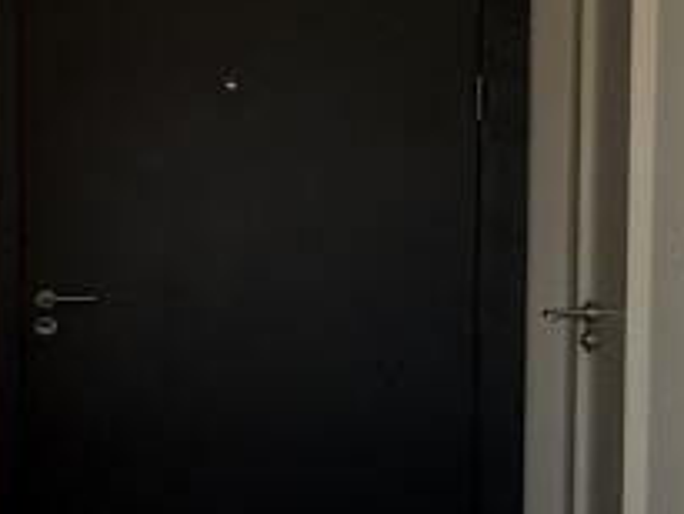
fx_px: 1384
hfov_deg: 14.9
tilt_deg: -2.6
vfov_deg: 20.9
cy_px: 360
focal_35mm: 70
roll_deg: +3.5
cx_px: -984
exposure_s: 1/338
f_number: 2.2
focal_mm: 2.22
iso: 64
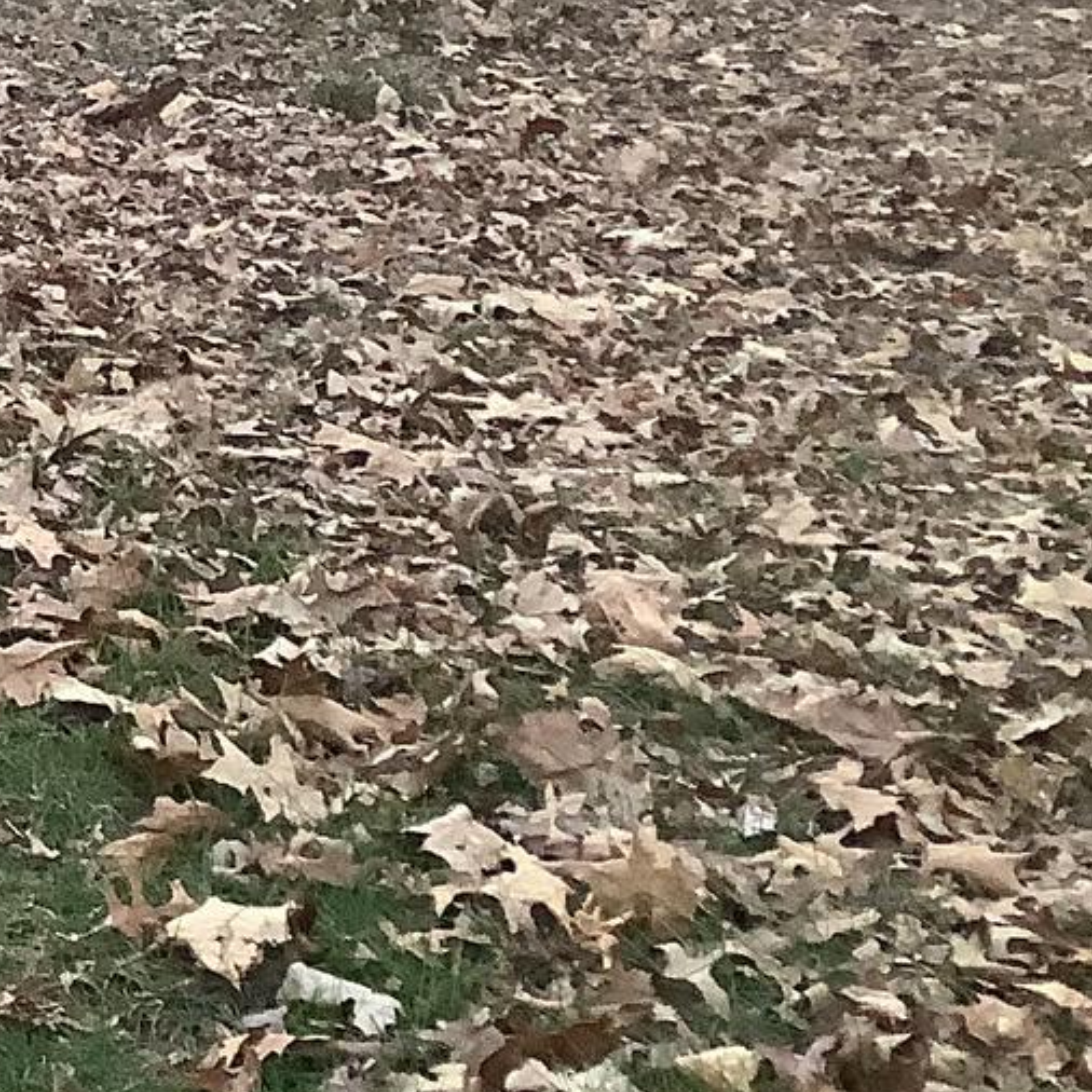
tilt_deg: -6.5
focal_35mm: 111
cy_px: -224
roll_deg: -1.8
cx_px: -1105
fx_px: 3962
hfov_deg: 13.4
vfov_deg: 15.1
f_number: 2.4
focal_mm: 3.3
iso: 80
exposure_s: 1/50
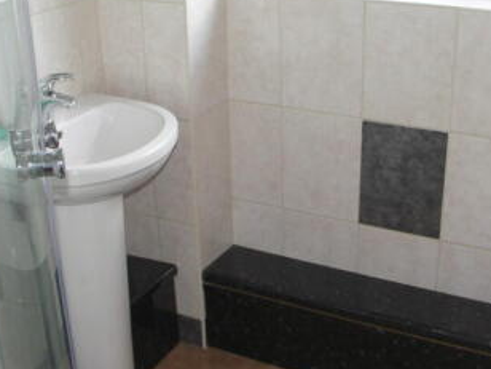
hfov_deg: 36.1
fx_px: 752
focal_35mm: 53
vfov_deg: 27.5
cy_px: 184
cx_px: 291
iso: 100
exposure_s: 1/50
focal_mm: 7.2
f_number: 2.8
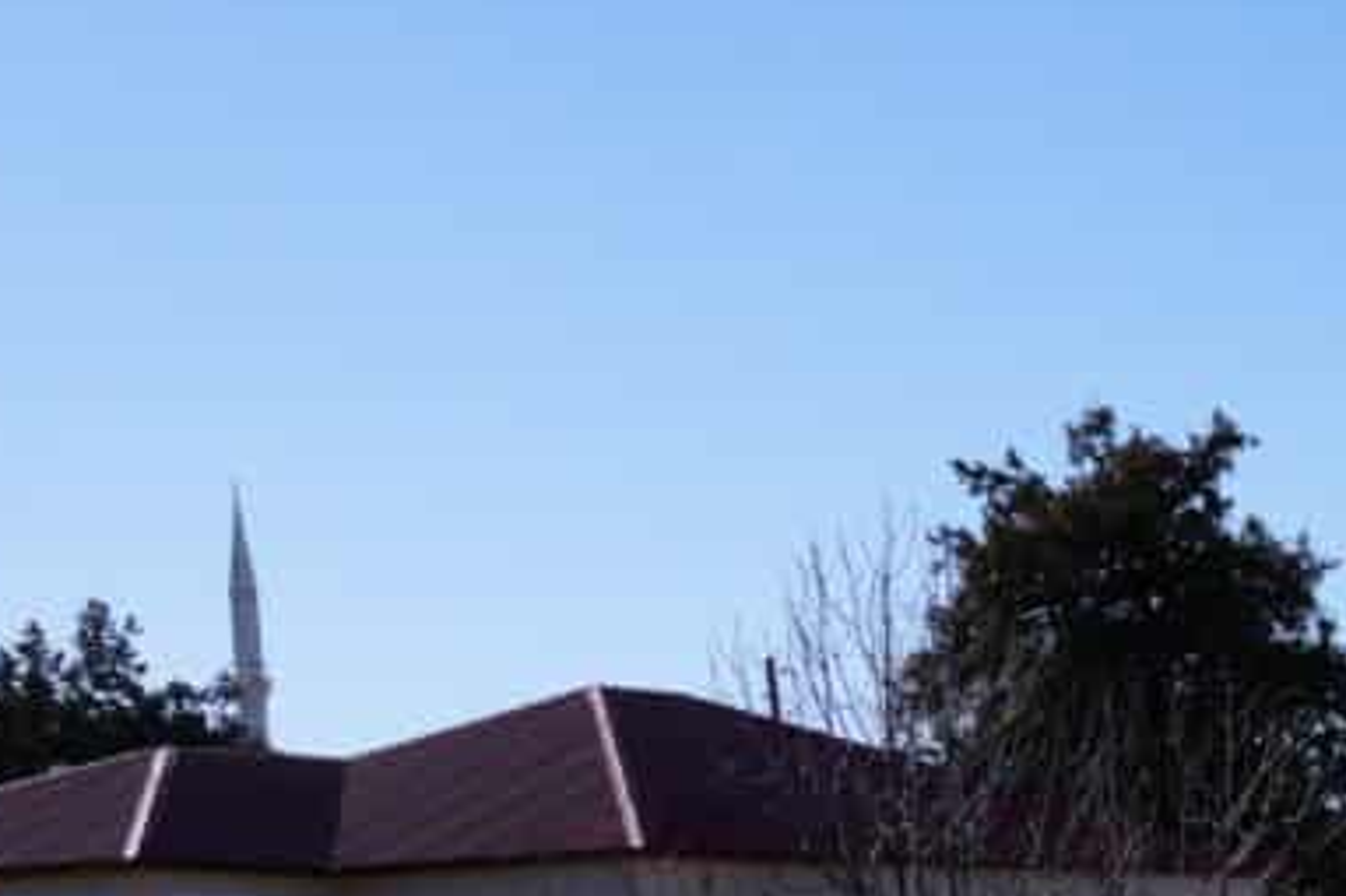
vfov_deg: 14.3
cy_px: 1196
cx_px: 3040
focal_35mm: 91
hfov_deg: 15.3
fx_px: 3401
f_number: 10
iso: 100
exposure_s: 1/200
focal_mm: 17
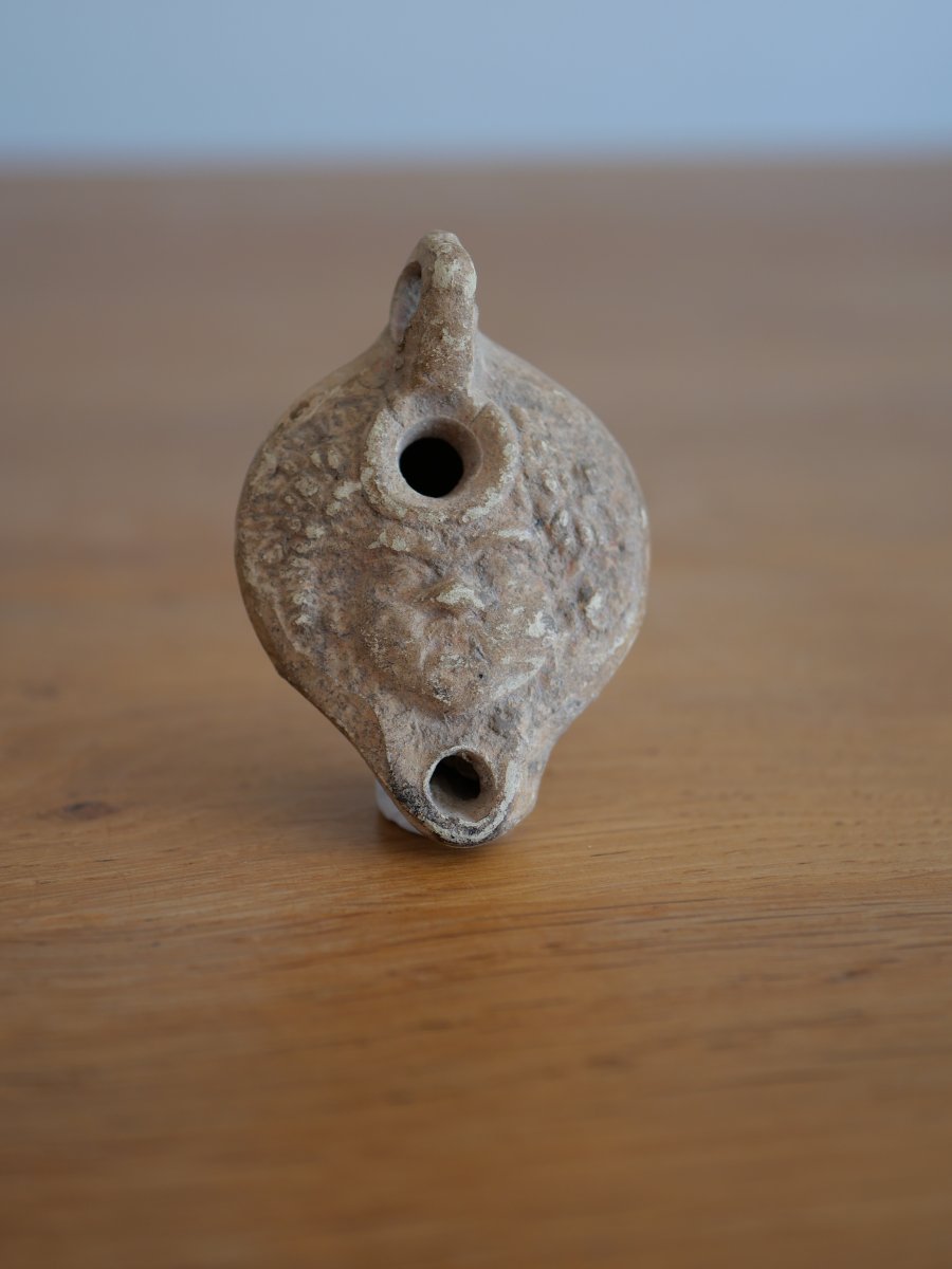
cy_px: 634
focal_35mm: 60
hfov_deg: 24.4
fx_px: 2200
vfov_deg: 32.2
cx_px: 476
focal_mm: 30
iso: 200
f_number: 2.8
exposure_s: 1/60
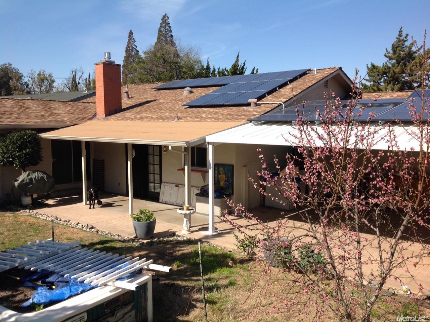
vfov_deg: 40.6
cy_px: 161
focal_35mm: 35
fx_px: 434
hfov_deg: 52.7
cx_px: 215
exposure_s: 1/1513
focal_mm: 4.28
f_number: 2.4
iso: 50
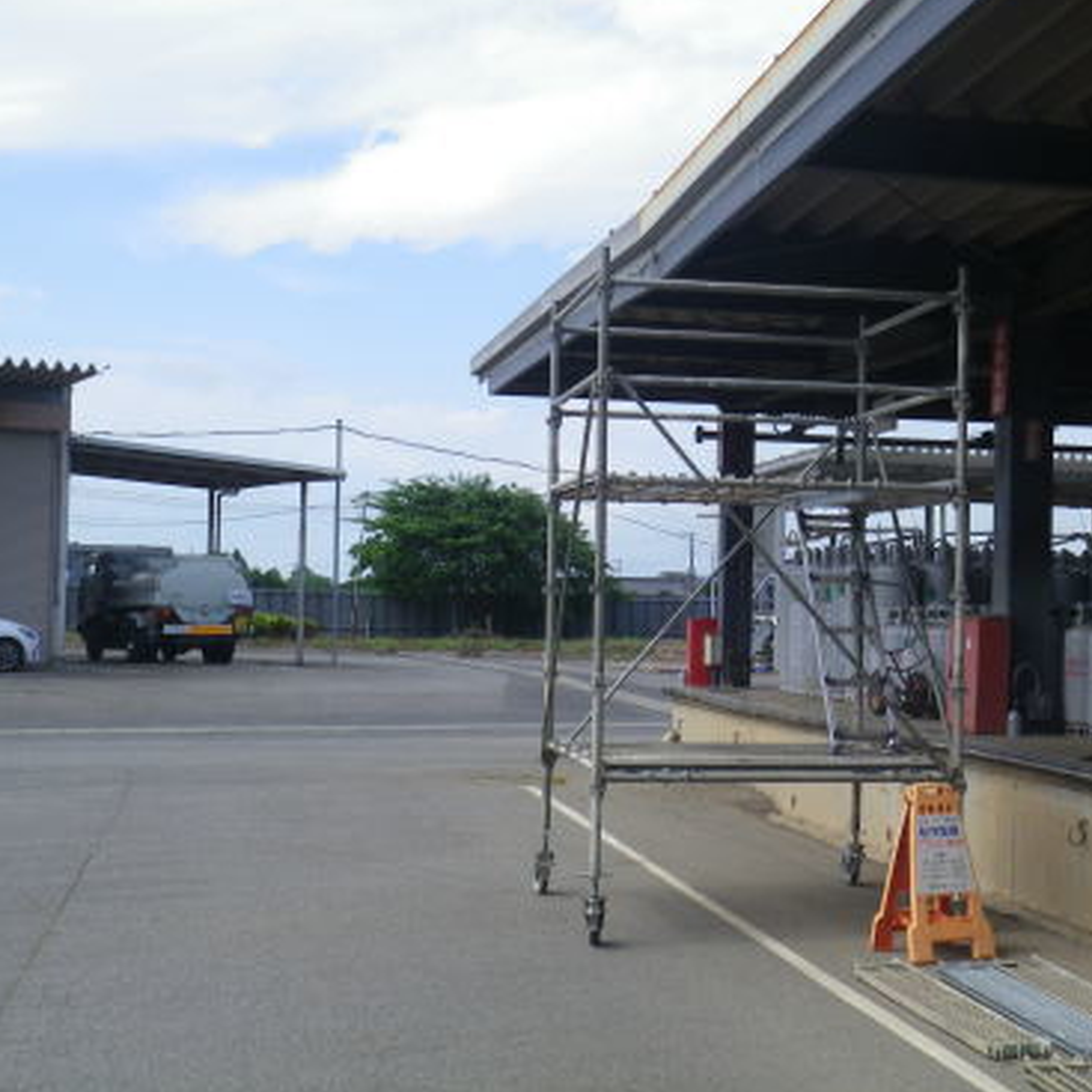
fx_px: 2106
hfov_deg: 28.9
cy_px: 540
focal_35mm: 59
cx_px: 714
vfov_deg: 29.1
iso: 80
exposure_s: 1/60
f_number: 10.9
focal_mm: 8.7
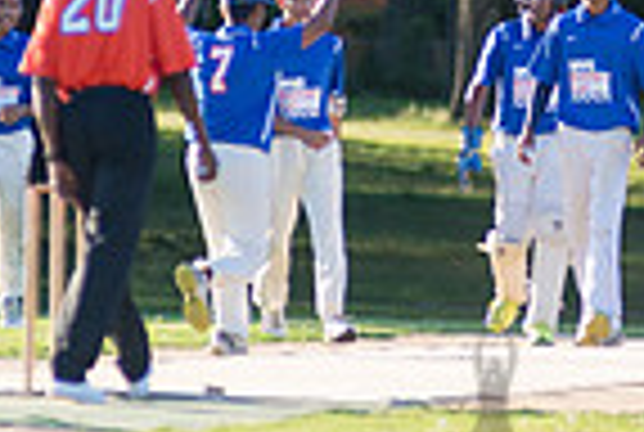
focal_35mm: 809
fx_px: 14502
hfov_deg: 2.5
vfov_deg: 1.7
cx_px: 491
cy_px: -52
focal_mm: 200
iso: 400
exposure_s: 1/2000
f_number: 2.8
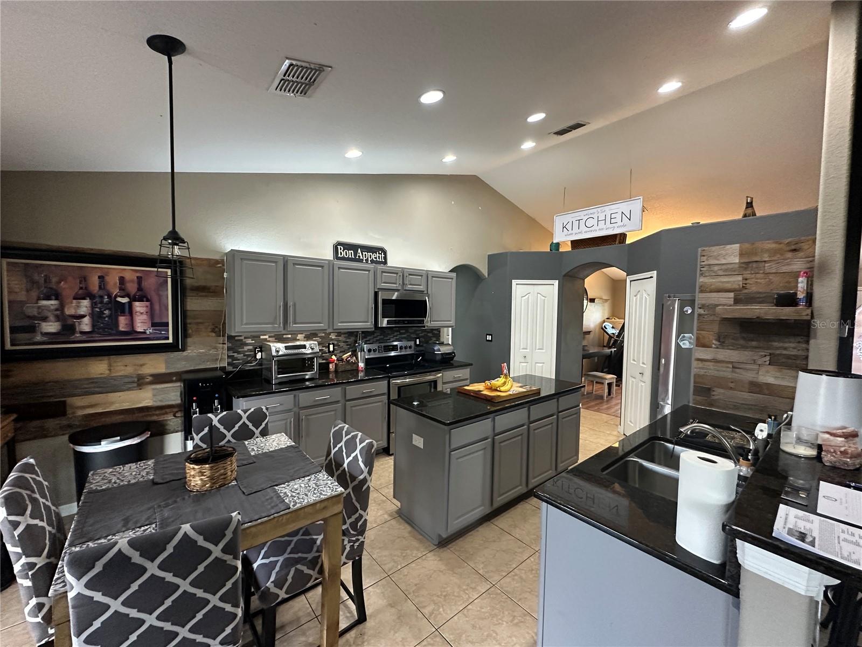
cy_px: 324
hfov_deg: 102.1
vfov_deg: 85.7
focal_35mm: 14
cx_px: 431
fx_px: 349
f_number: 2.2
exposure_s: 1/60
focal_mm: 2.22
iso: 320
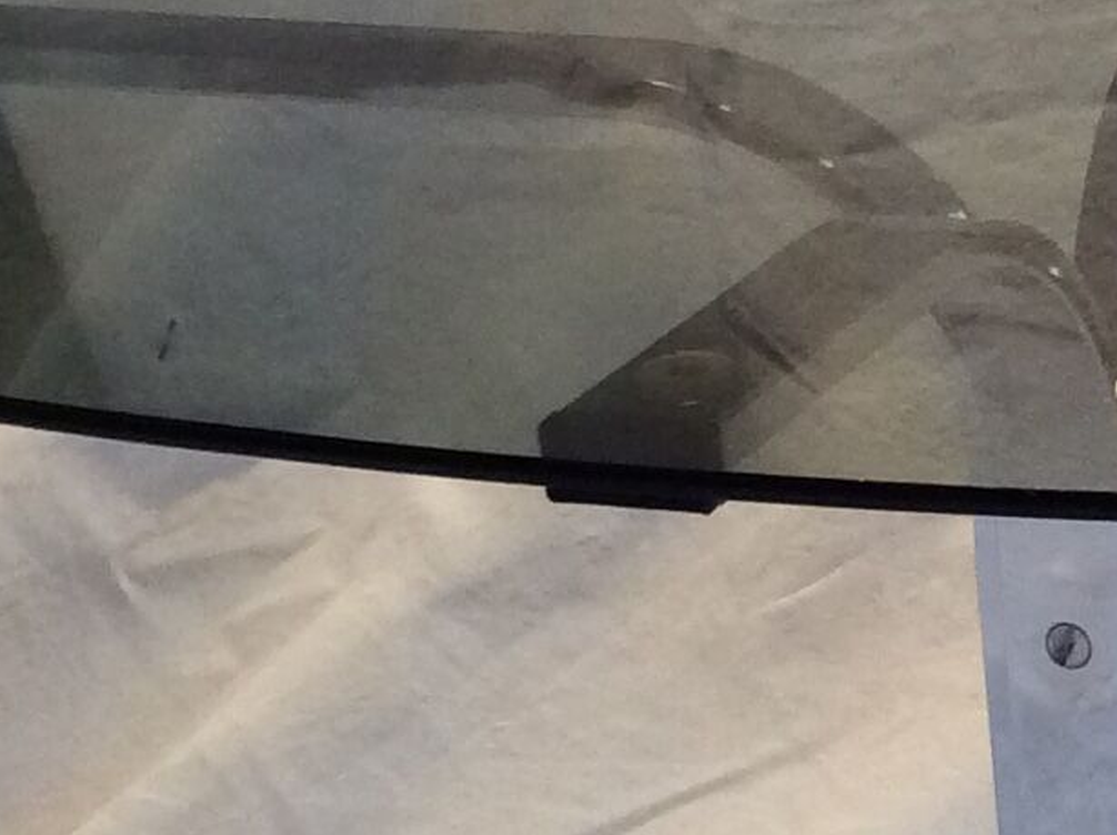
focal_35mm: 135
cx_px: 1324
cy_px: 649
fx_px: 4351
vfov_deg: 10.9
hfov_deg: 14.2
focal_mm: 3.3
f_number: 2.4
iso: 100
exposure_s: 1/25
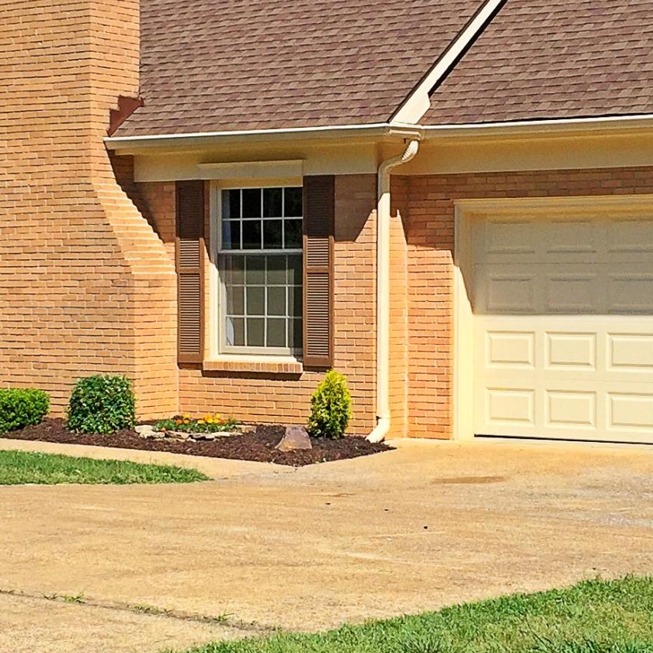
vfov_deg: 19.3
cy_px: 320
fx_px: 1921
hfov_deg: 19.3
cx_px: 347
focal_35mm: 90
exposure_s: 1/2475
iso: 32
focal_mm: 4.15
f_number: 2.2
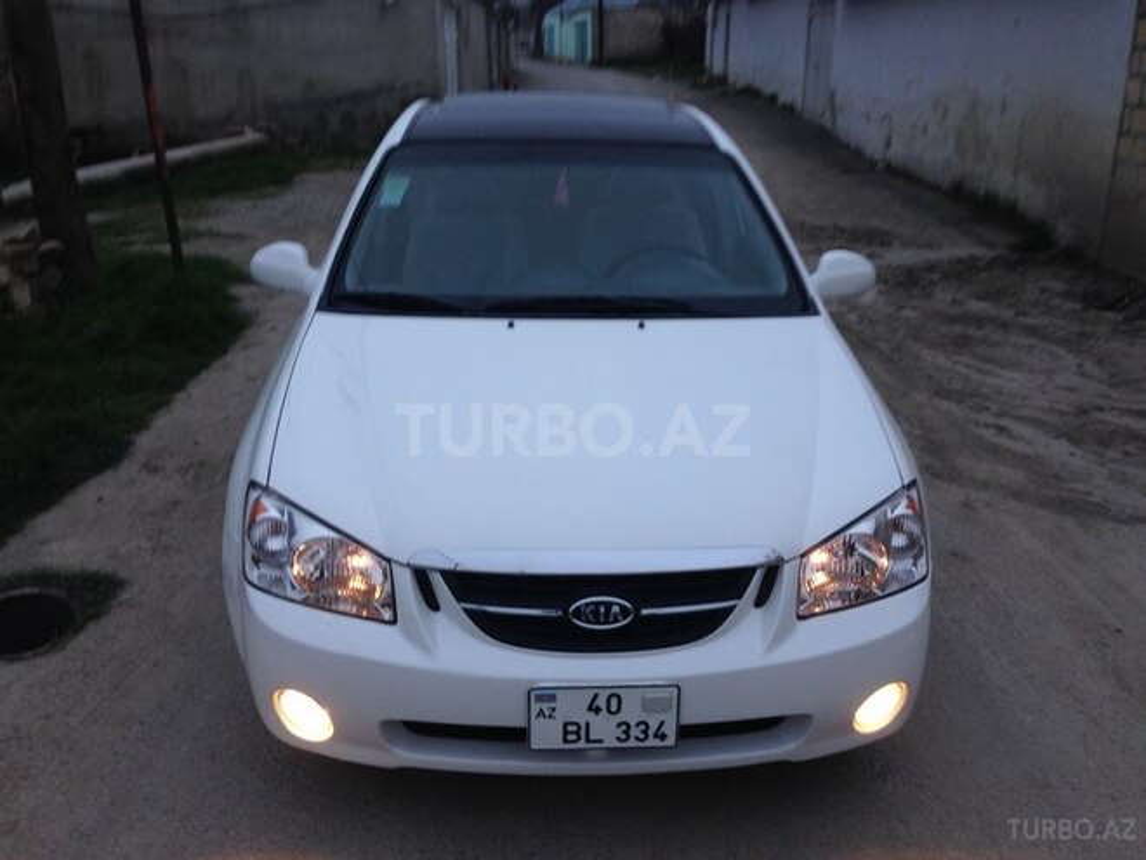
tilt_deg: -19.9
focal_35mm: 33
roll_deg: -0.7
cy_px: 430
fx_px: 1093
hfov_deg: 55.4
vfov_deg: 42.9
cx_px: 573
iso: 50
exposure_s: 1/30
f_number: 2.4
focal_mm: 4.12
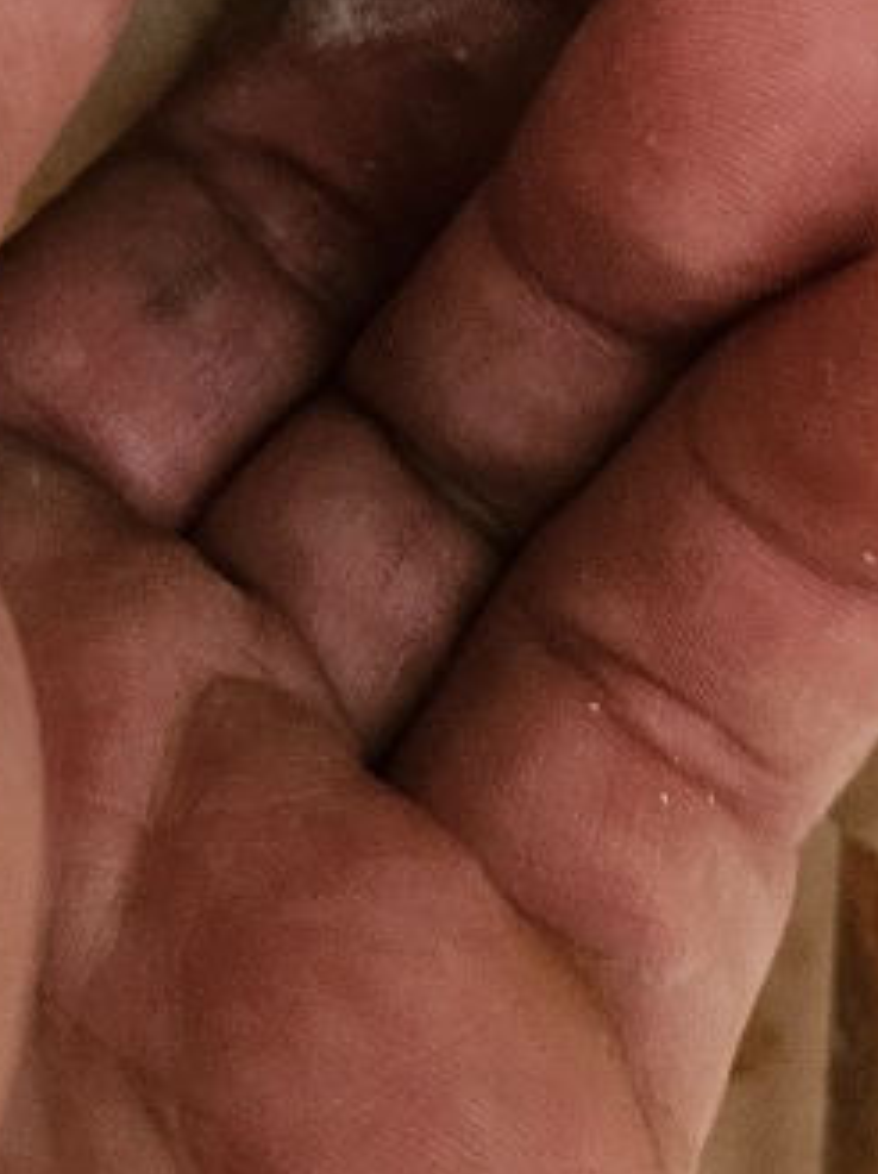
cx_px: 696
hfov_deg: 17.4
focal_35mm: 84
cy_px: -71
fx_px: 2846
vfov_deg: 22.2
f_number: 1.8
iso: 640
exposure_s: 1/33
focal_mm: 5.4
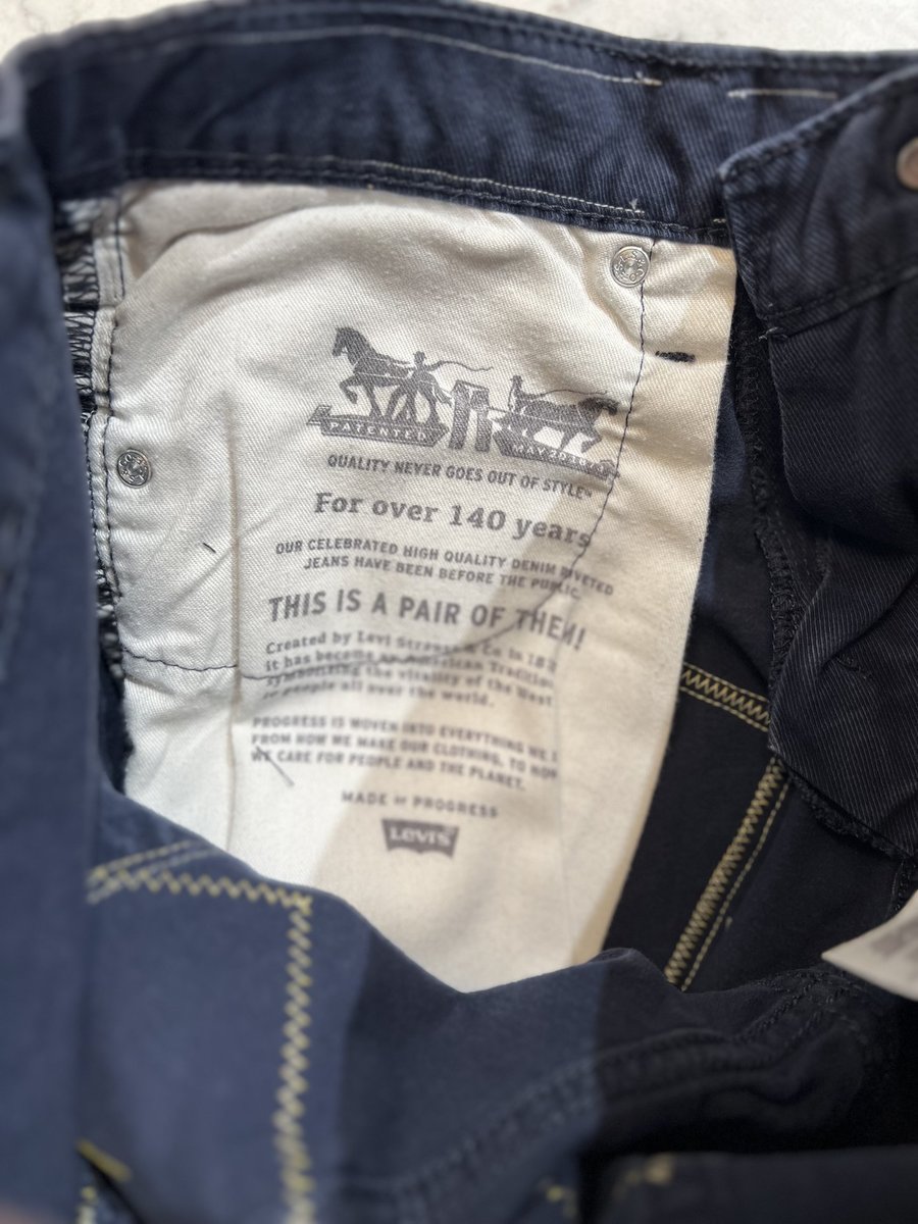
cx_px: 459
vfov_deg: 67.3
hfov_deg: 53.1
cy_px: 612
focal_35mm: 26
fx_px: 919
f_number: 1.5
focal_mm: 5.7
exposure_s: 1/60
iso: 80
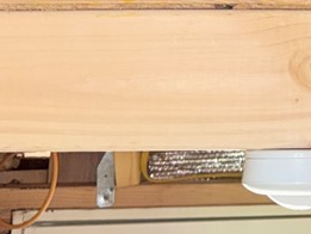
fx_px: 845
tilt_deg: +18.4
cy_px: -196
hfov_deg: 20.2
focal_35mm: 94
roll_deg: +3.1
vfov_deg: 13.9
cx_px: 316
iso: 100
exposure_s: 1/4
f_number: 1.78
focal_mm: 6.76
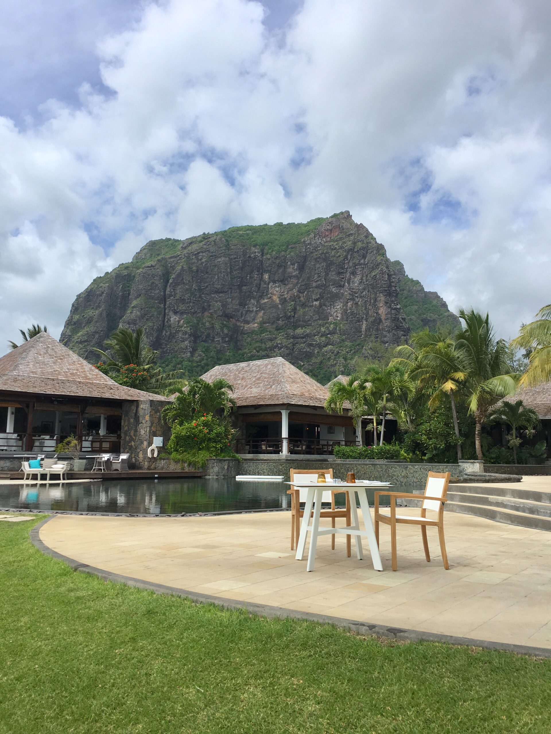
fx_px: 615
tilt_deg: +10.0
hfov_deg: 48.2
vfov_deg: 61.7
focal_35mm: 29
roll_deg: -0.5
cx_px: 276
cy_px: 367
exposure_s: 1/1570
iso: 25
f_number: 2.2
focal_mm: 4.15
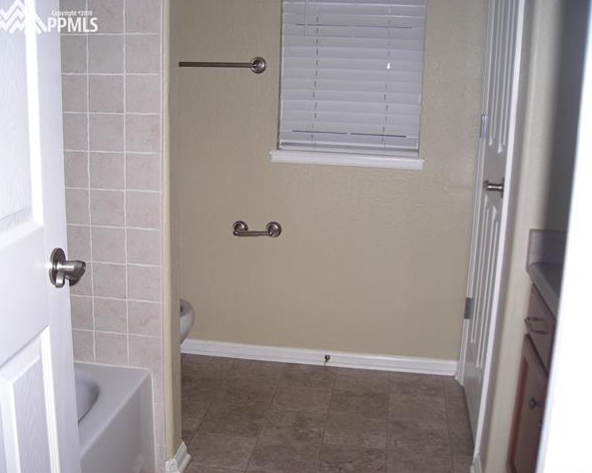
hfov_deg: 45.8
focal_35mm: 40
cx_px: 291
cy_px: 236
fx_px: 701
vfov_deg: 37.3
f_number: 3.2
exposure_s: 1/60
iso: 107
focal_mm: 6.3
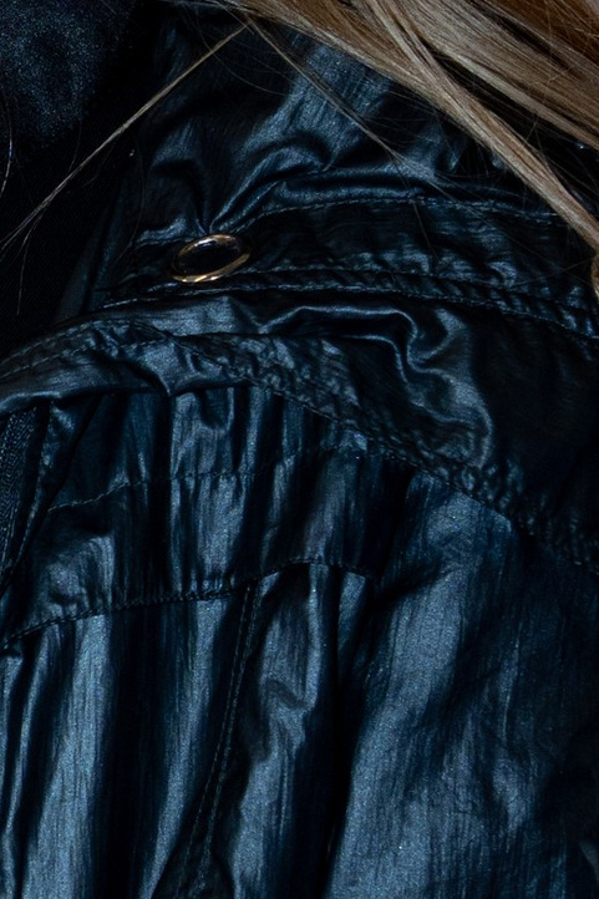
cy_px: 237
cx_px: -407
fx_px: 9363
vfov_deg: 5.5
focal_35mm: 375
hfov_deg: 3.6
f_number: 3.5
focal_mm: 47
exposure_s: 1/320
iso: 400
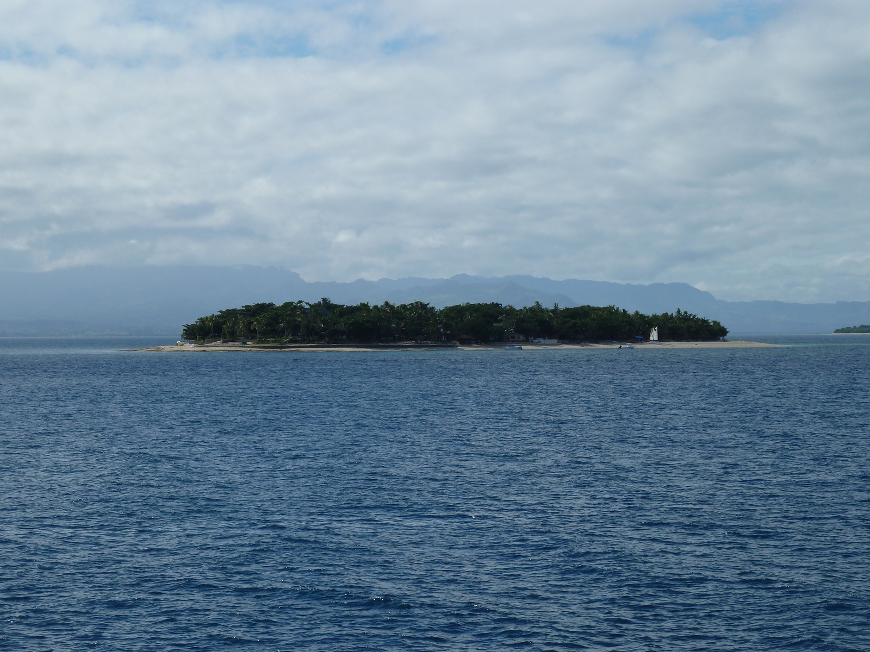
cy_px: 326
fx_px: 2614
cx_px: 435
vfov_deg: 14.2
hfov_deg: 18.9
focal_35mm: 104
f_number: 5.6
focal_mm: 17
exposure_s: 1/640
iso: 80
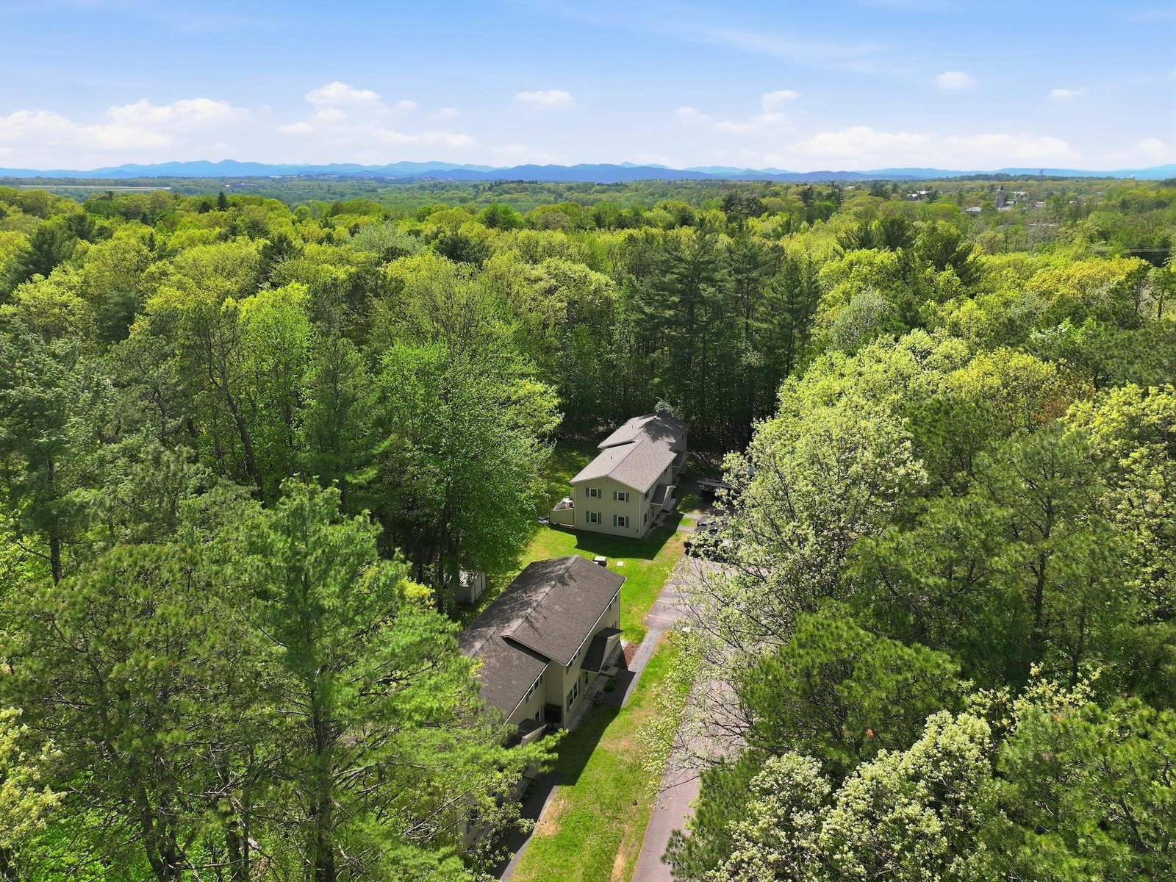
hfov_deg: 71.6
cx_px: 588
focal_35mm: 24
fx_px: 815
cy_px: 441
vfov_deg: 56.8
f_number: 2.8
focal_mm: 12.3
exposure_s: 1/3200
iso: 160
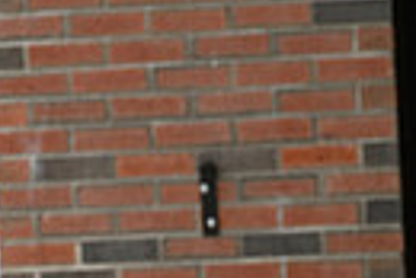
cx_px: 483
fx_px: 5935
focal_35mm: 513
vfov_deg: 2.7
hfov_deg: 4.0
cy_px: 593
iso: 400
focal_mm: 115
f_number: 5.6
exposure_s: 1/400
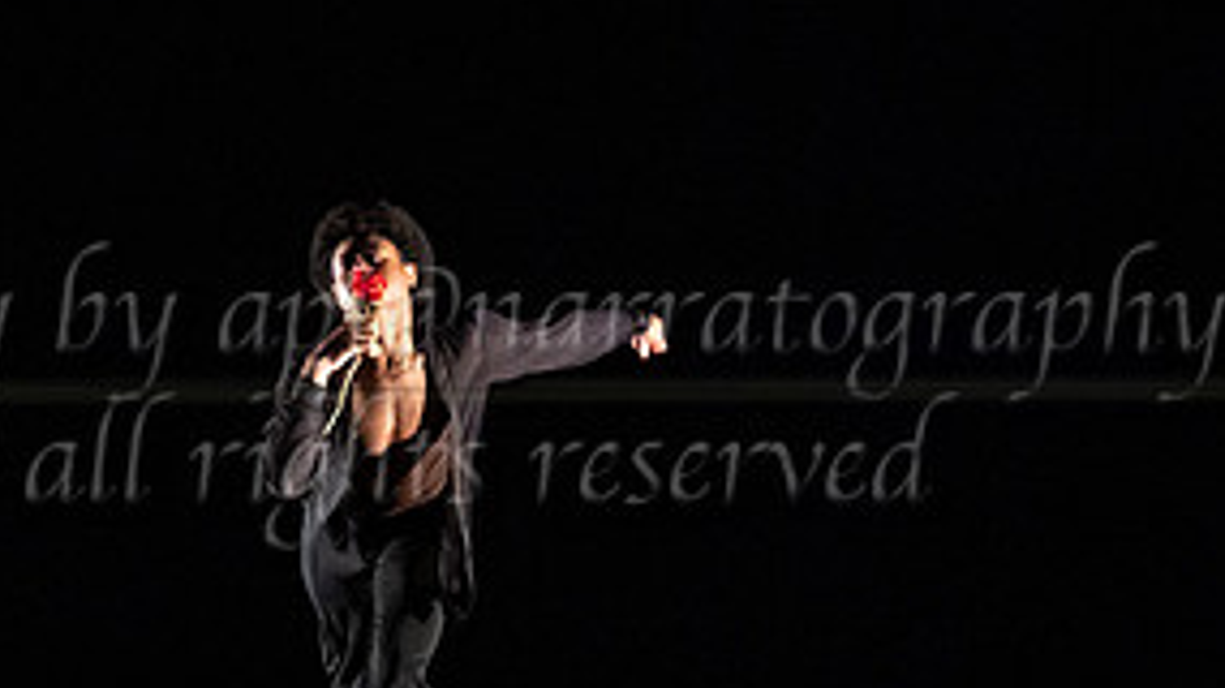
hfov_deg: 9.8
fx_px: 7110
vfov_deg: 5.5
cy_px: 373
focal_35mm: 219
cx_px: 328
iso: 5000
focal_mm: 84
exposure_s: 1/500
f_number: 3.2
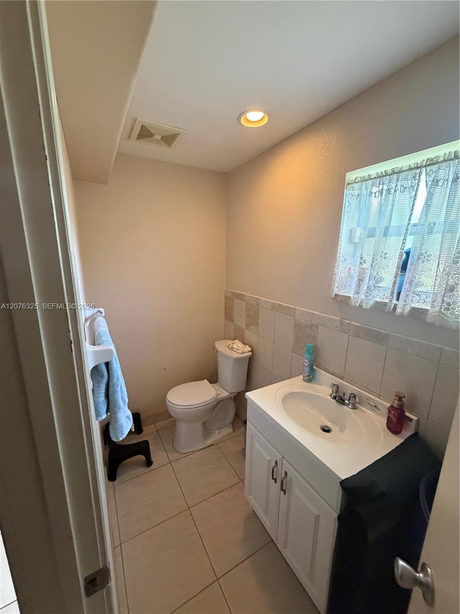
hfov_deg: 85.7
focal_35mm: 14
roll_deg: -0.6
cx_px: 230
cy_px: 307
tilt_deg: -14.4
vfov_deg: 102.1
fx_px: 248
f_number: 2.2
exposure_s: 1/60
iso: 640
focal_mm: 2.22
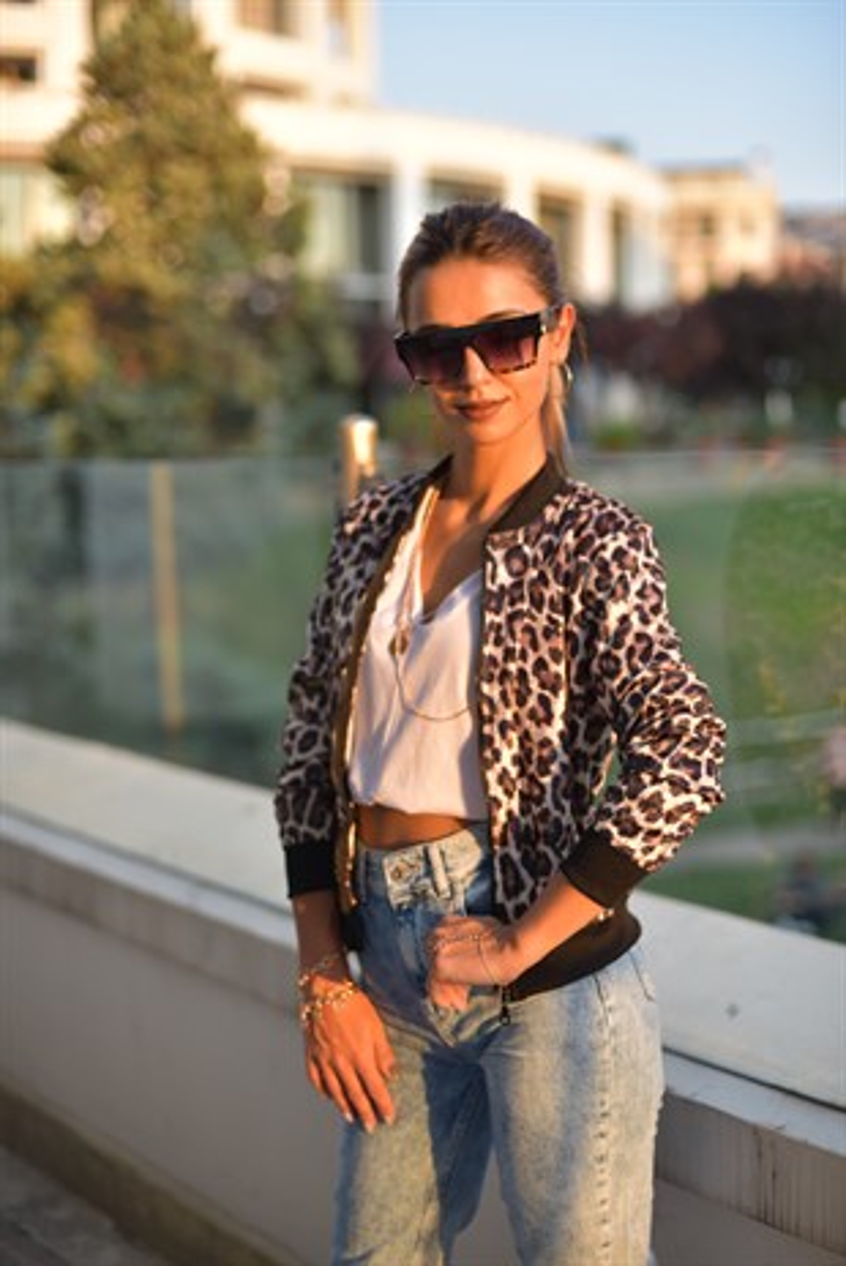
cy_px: 633
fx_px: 1760
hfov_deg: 27.0
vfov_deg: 39.6
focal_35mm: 50
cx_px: 423
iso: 160
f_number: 2
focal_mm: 50
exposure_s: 1/800
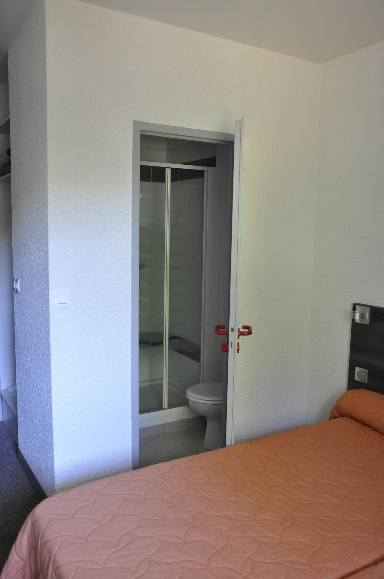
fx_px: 505
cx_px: 192
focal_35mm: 32
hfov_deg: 41.6
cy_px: 290
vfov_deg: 59.6
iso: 1250
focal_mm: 21
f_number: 6.3
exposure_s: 1/25
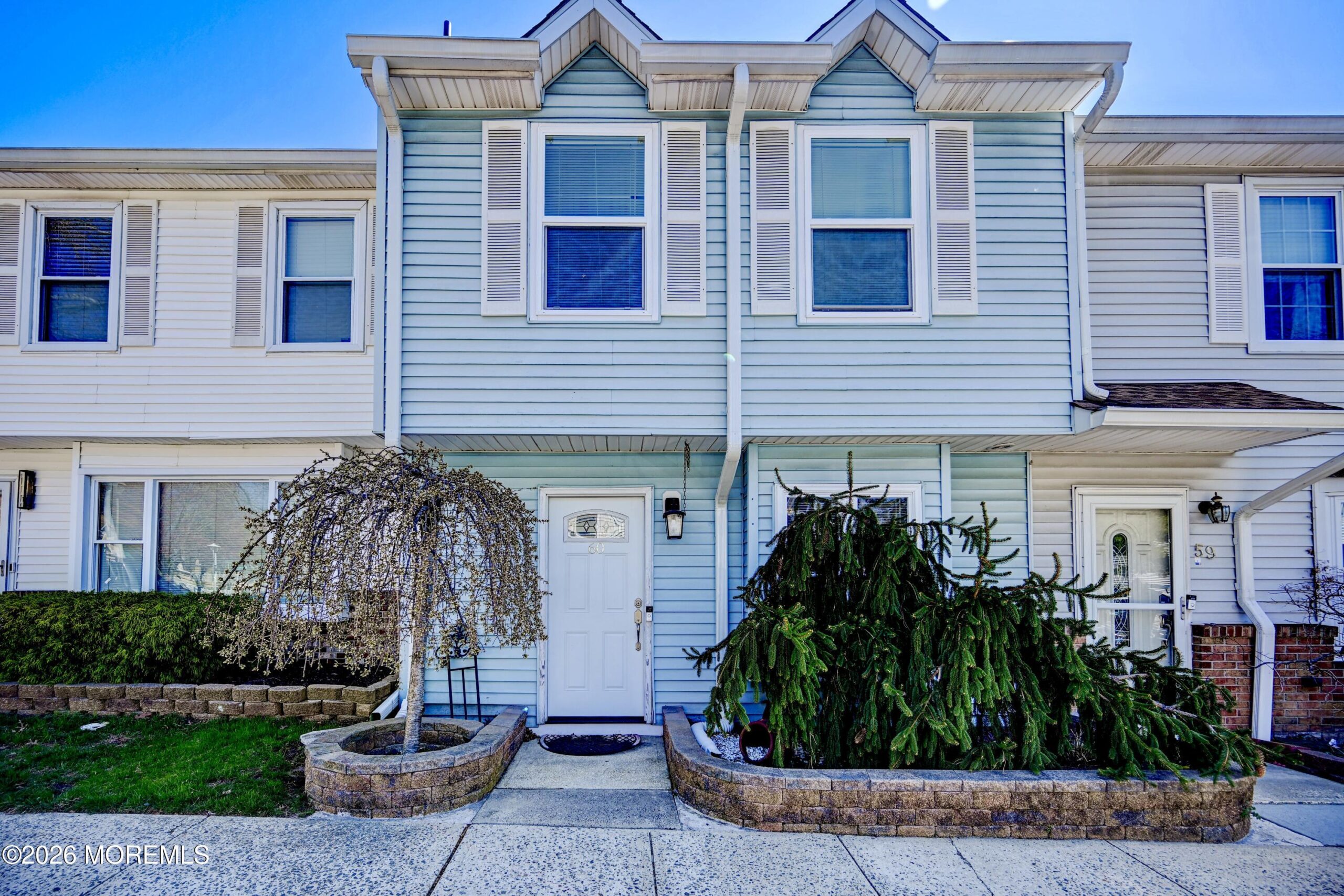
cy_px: 448
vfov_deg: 81.2
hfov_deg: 104.3
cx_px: 672
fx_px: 523
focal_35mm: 14
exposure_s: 1/640
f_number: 4
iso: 100
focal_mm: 14
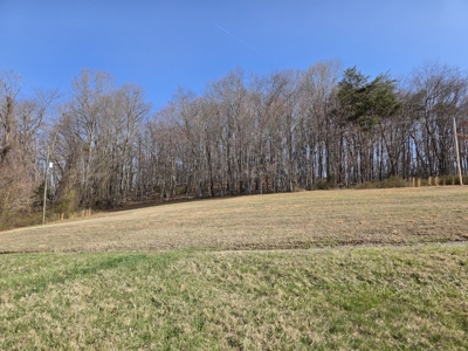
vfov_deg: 58.9
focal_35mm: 23
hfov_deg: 73.9
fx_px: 311
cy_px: 176
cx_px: 234
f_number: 1.7
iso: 80
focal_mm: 6.3
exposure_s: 1/3608
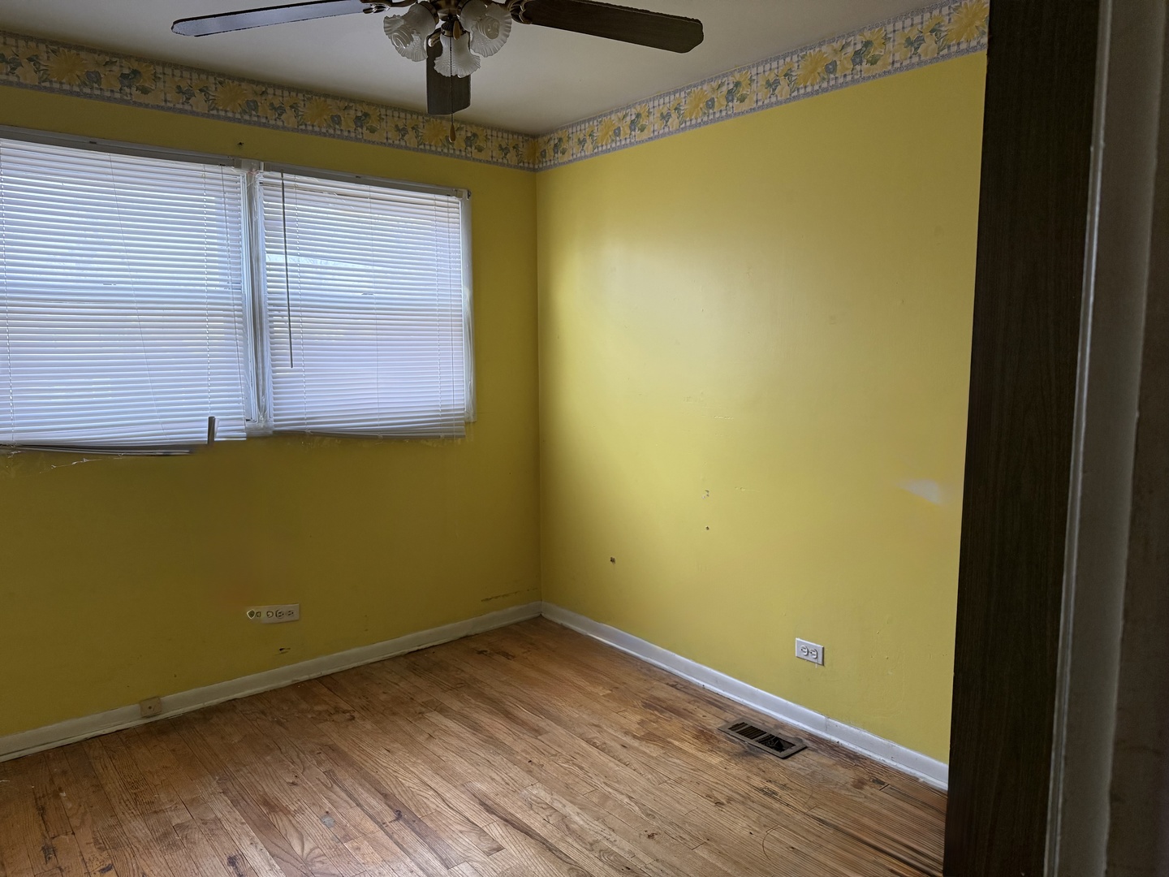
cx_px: 584
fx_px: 810
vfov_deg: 56.8
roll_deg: +0.1
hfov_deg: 71.6
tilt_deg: -5.7
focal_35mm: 24
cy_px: 438
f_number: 1.78
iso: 250
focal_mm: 6.76
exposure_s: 1/60
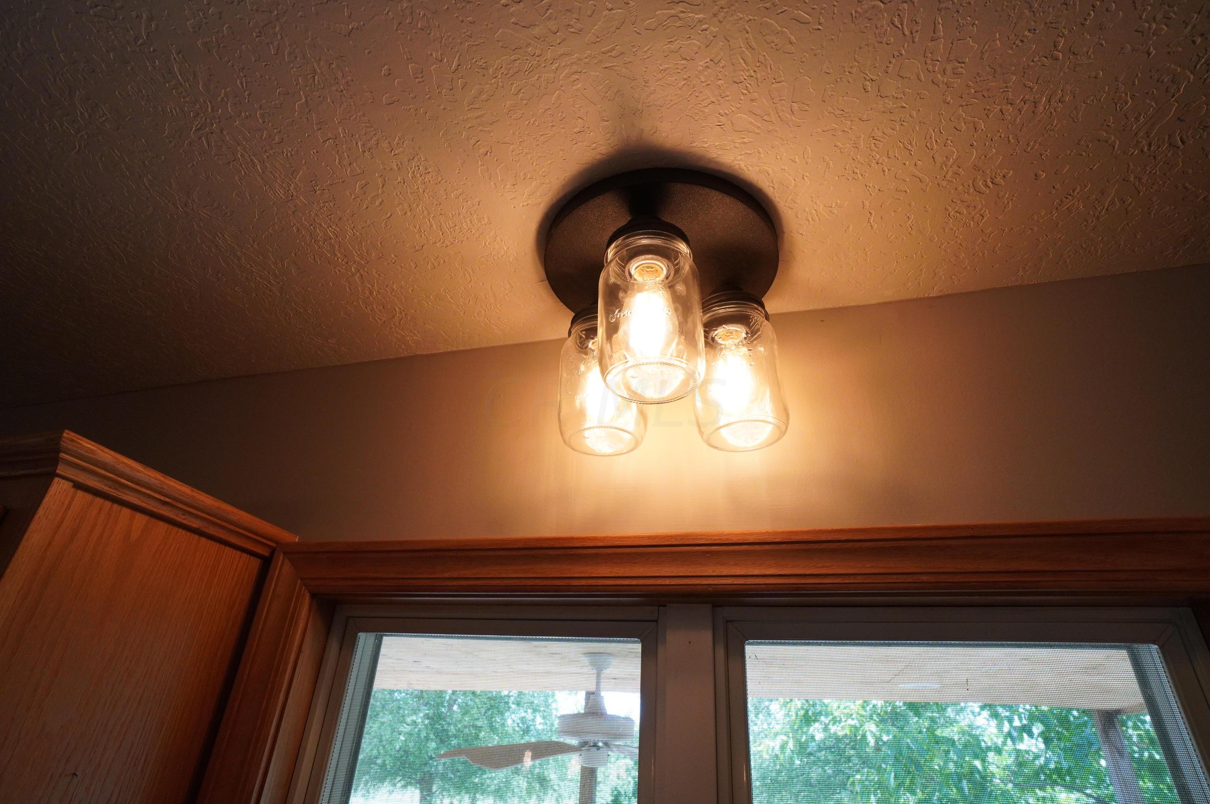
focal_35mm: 18
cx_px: 605
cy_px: 402
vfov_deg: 67.3
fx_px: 604
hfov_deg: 90.1
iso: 1600
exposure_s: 1/200
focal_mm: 12
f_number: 8
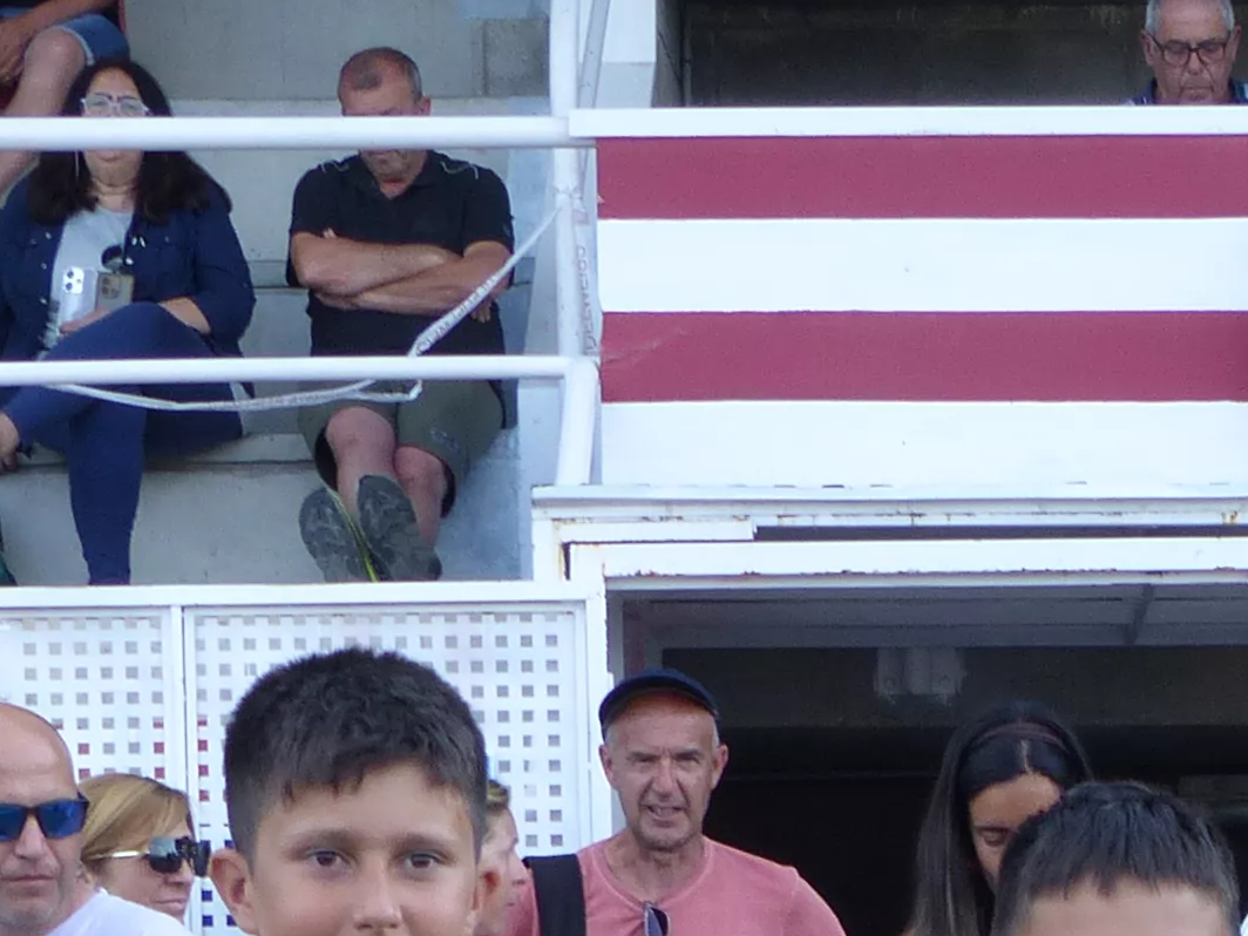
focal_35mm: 188
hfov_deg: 10.3
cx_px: 1562
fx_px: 6778
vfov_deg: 7.7
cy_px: 1589
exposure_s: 1/125
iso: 100
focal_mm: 9.1
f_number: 3.5
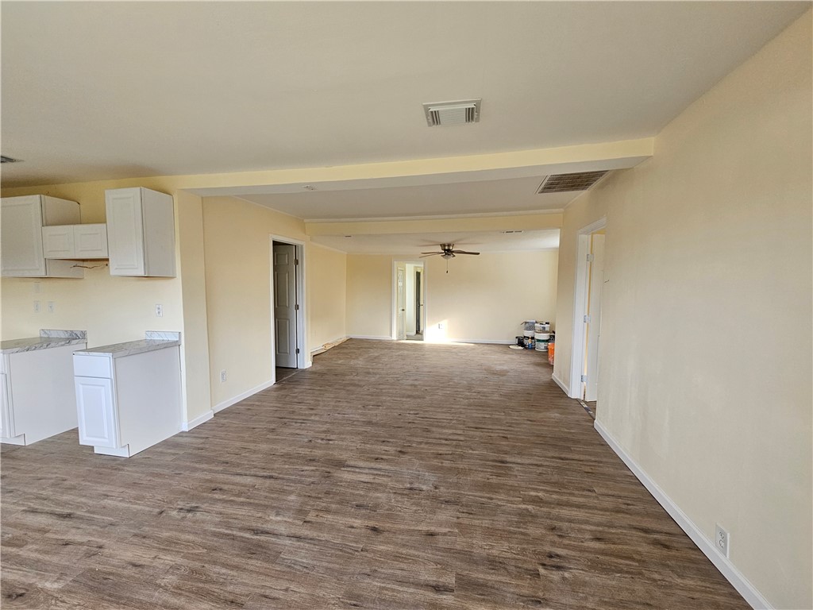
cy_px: 305
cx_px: 406
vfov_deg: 89.9
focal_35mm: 13
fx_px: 305
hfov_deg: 106.2
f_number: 2.2
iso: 100
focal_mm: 2.2
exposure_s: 1/120
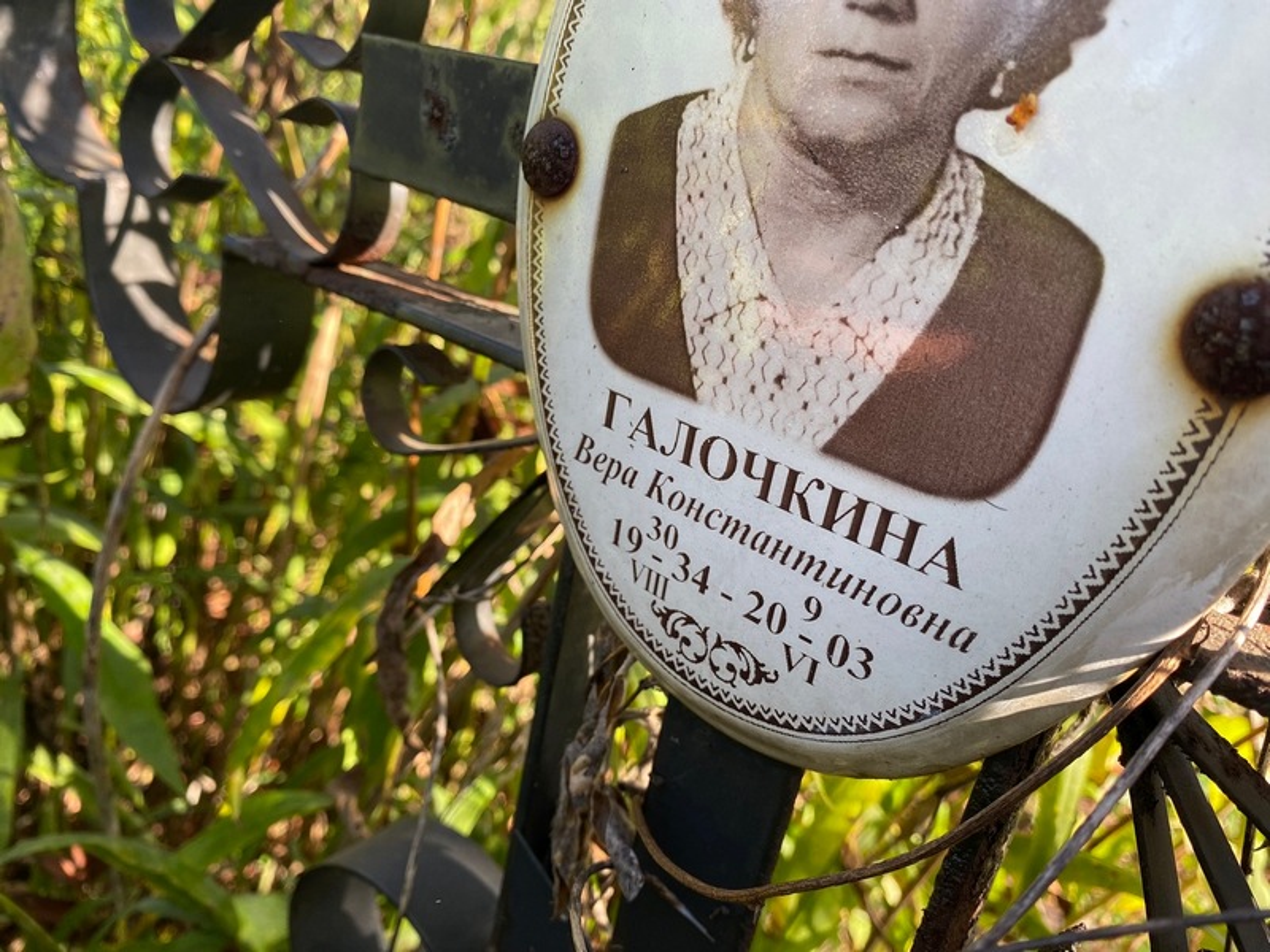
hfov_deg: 67.3
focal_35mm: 26
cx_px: 635
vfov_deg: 53.1
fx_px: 954
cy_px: 476
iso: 32
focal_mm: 4.25
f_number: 1.8
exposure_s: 1/173
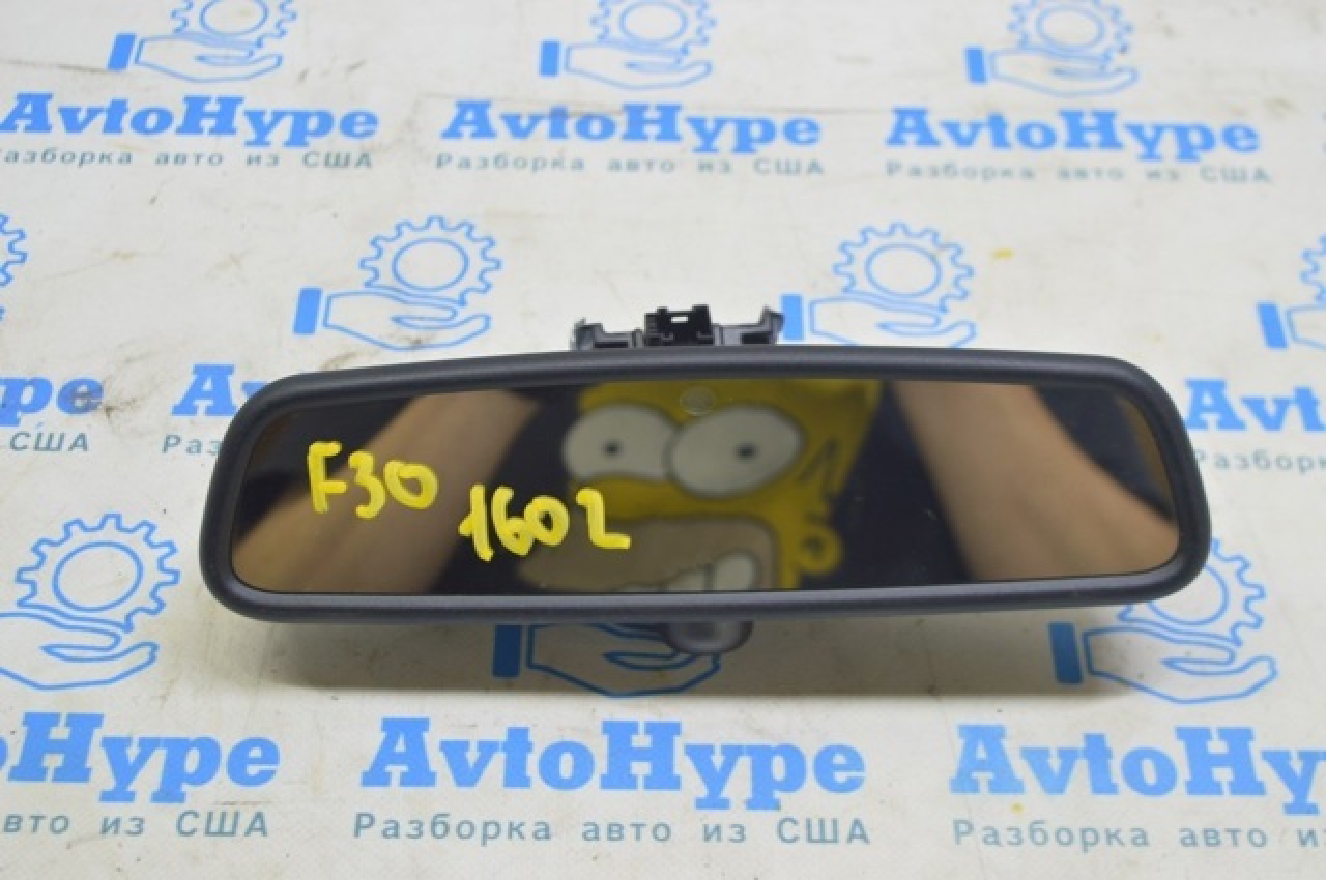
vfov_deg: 25.0
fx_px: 1986
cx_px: 663
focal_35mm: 54
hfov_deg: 36.9
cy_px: 440
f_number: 5.6
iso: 400
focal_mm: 36
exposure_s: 1/20
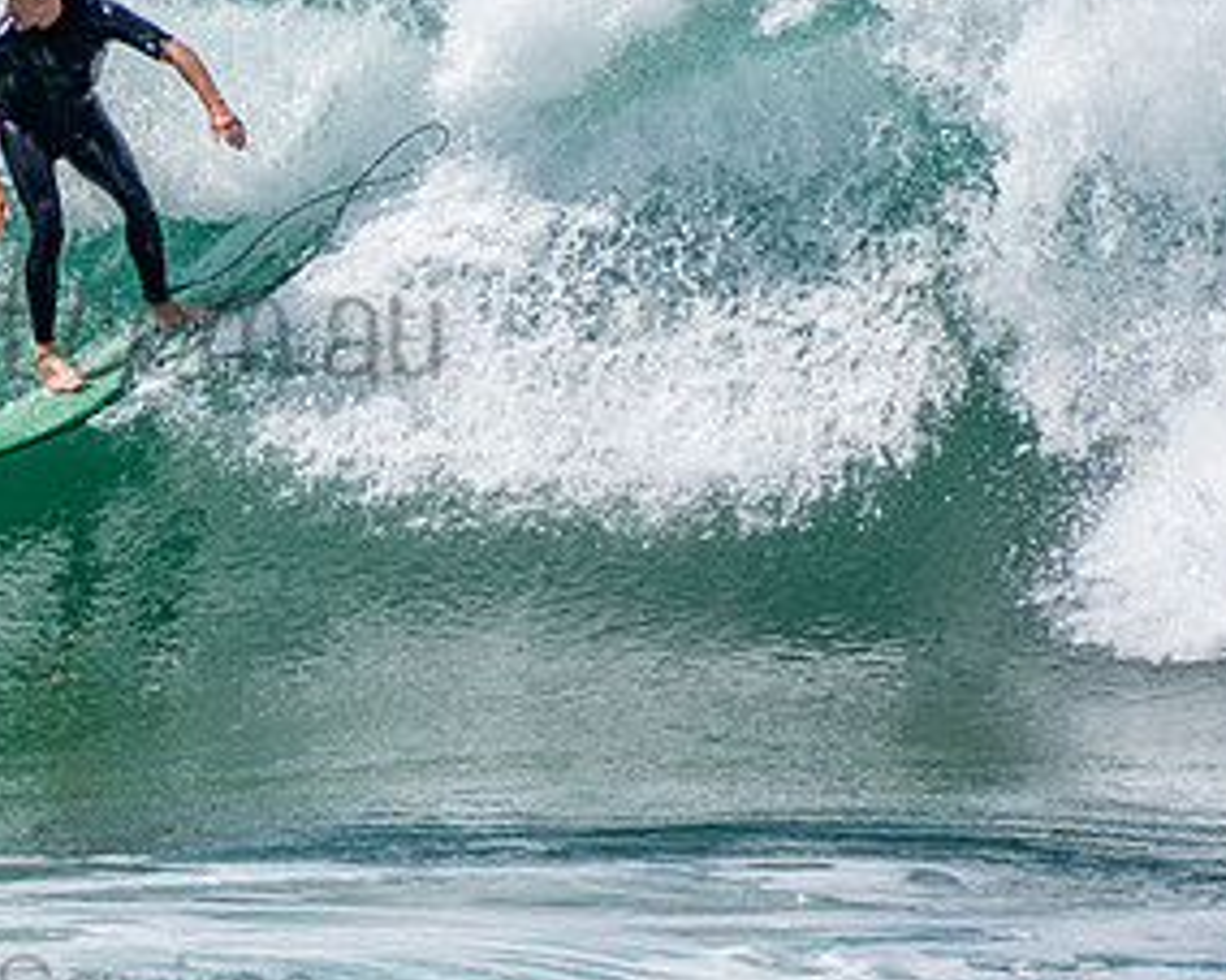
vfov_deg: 1.3
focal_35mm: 1150
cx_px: -13
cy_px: 278
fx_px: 41713
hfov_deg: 1.7
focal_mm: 400
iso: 320
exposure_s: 1/2000
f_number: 5.6
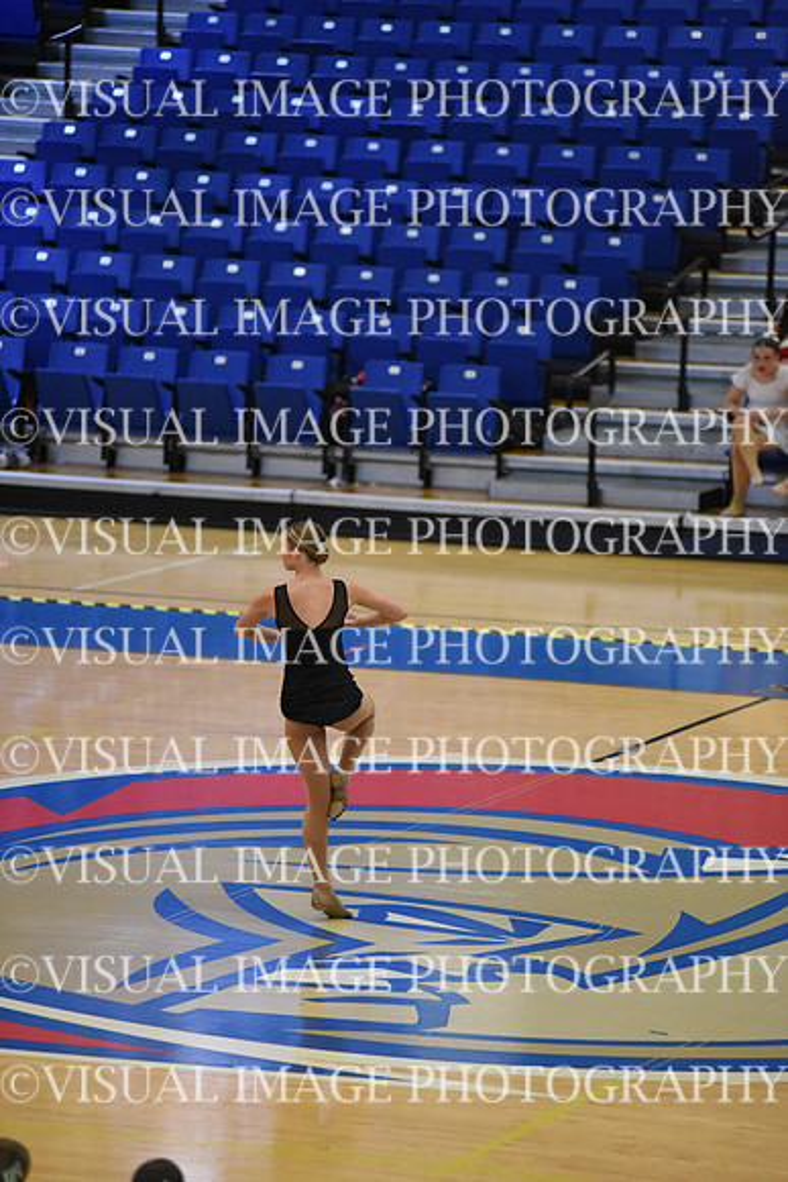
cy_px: 591
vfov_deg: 10.3
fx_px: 6562
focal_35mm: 200
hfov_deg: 6.9
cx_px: 394
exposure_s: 1/1000
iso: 8000
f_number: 2.8
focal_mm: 200
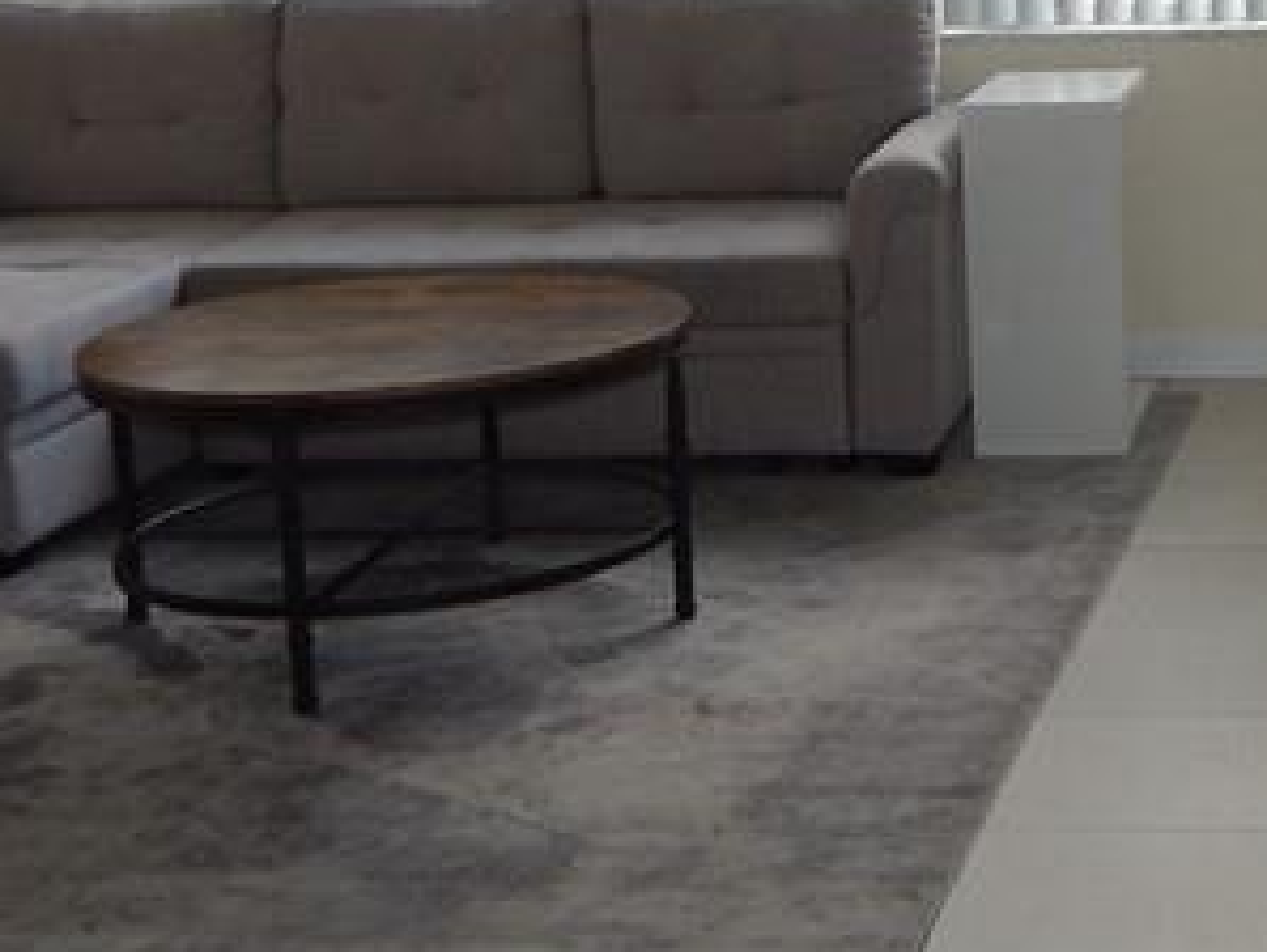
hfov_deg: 23.9
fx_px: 2894
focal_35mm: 79
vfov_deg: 18.4
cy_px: 119
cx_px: 1190
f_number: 3
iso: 125
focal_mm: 4
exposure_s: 1/100
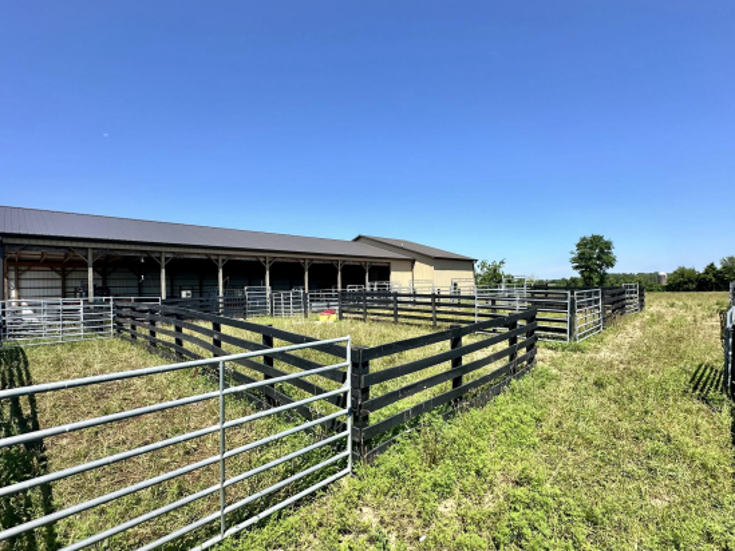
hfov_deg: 91.0
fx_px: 361
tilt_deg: +0.9
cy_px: 289
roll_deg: +1.9
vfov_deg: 74.7
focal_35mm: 17
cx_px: 372
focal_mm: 2.22
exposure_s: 1/1473
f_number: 2.2
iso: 40
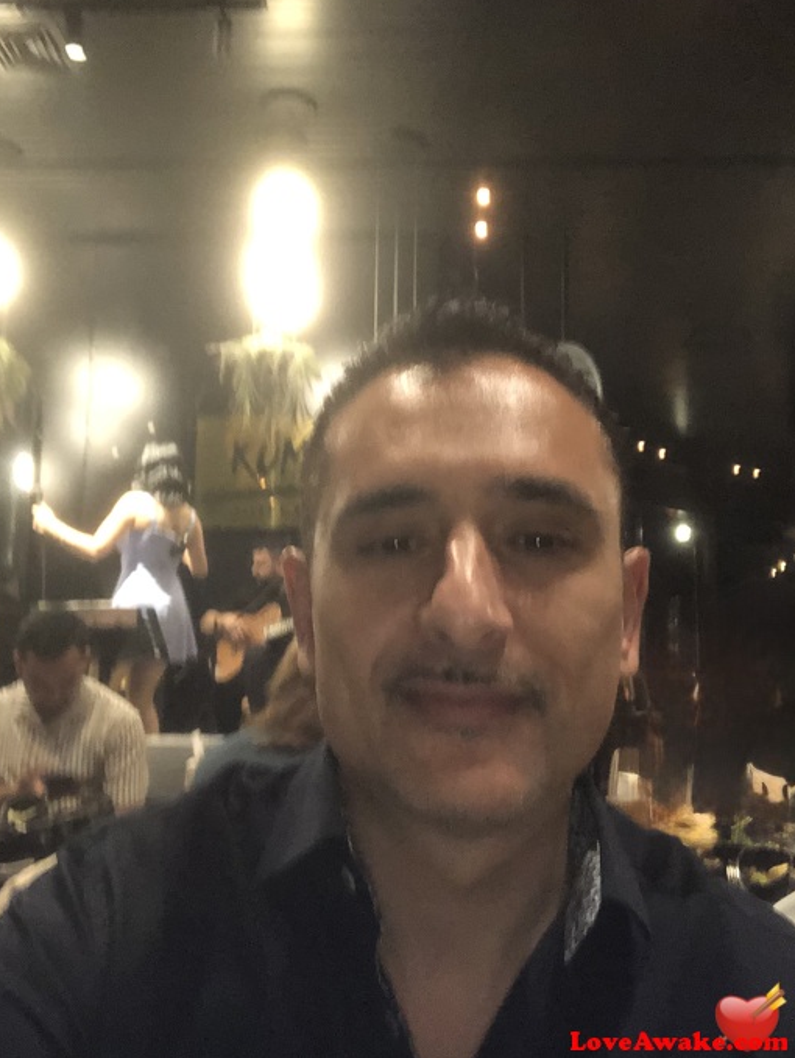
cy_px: 524
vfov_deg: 55.3
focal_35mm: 33
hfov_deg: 43.0
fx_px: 1010
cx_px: 393
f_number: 2.2
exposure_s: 1/20
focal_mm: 2.87
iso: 500
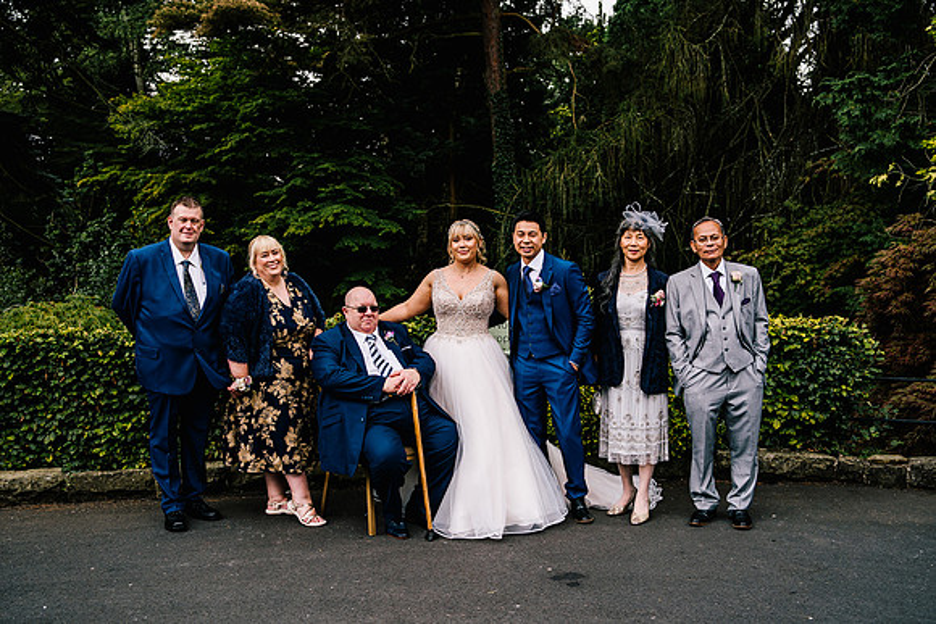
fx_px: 932
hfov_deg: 53.3
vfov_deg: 37.0
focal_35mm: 36
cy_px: 312
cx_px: 468
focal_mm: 35
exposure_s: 1/500
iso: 200
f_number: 3.5
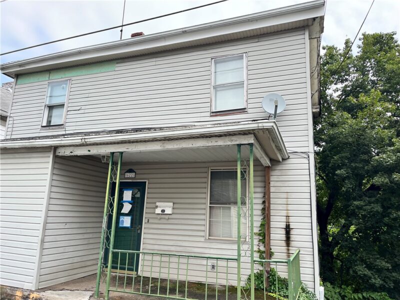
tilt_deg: +12.8
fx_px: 300
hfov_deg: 67.3
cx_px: 200
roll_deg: -0.7
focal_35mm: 26
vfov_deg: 53.1
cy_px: 150
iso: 50
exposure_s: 1/1441
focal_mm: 5.1
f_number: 1.6
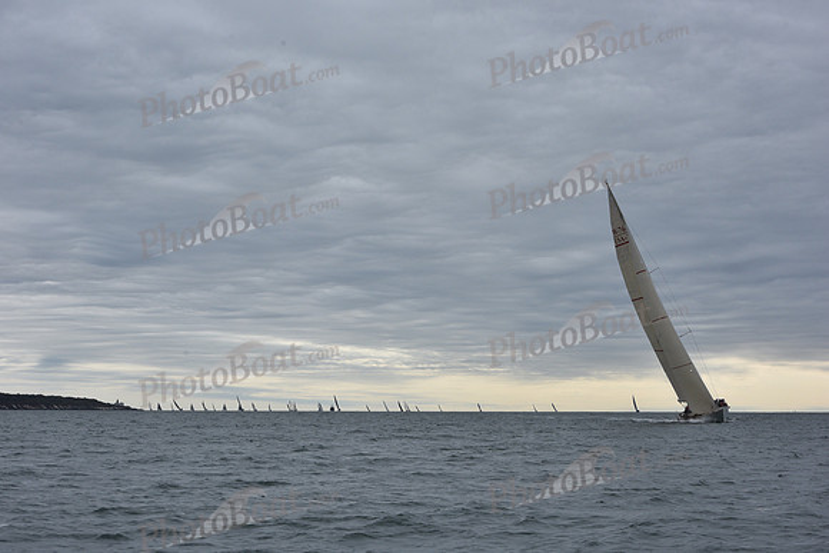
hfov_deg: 28.8
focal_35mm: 70
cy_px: 276
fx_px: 1612
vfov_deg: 19.5
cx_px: 414
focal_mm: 70
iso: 400
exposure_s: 1/1000
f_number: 10
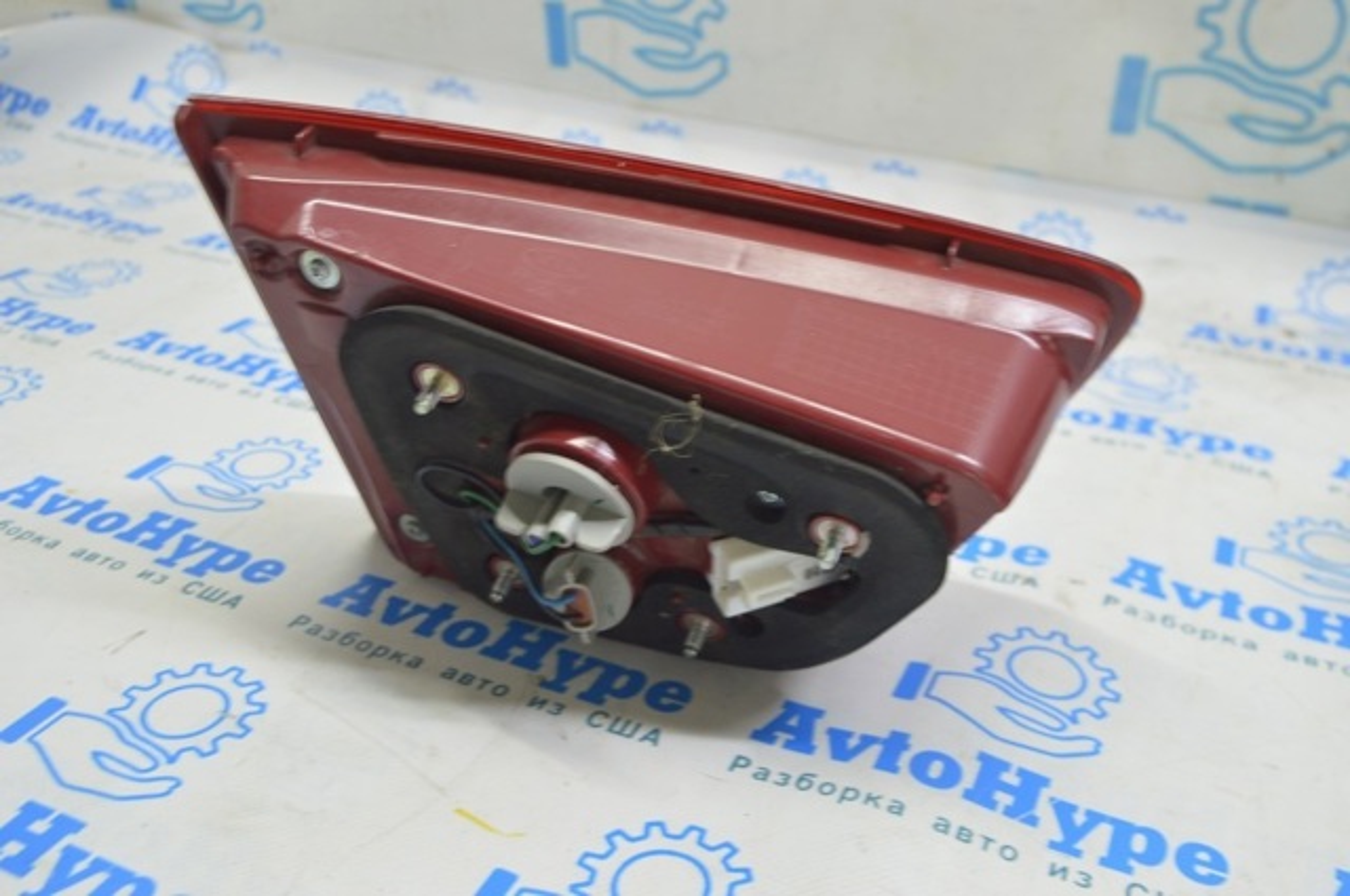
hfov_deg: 53.2
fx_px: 1348
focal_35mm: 36
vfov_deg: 36.8
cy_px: 448
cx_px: 675
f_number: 5.6
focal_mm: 24
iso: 400
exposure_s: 1/15
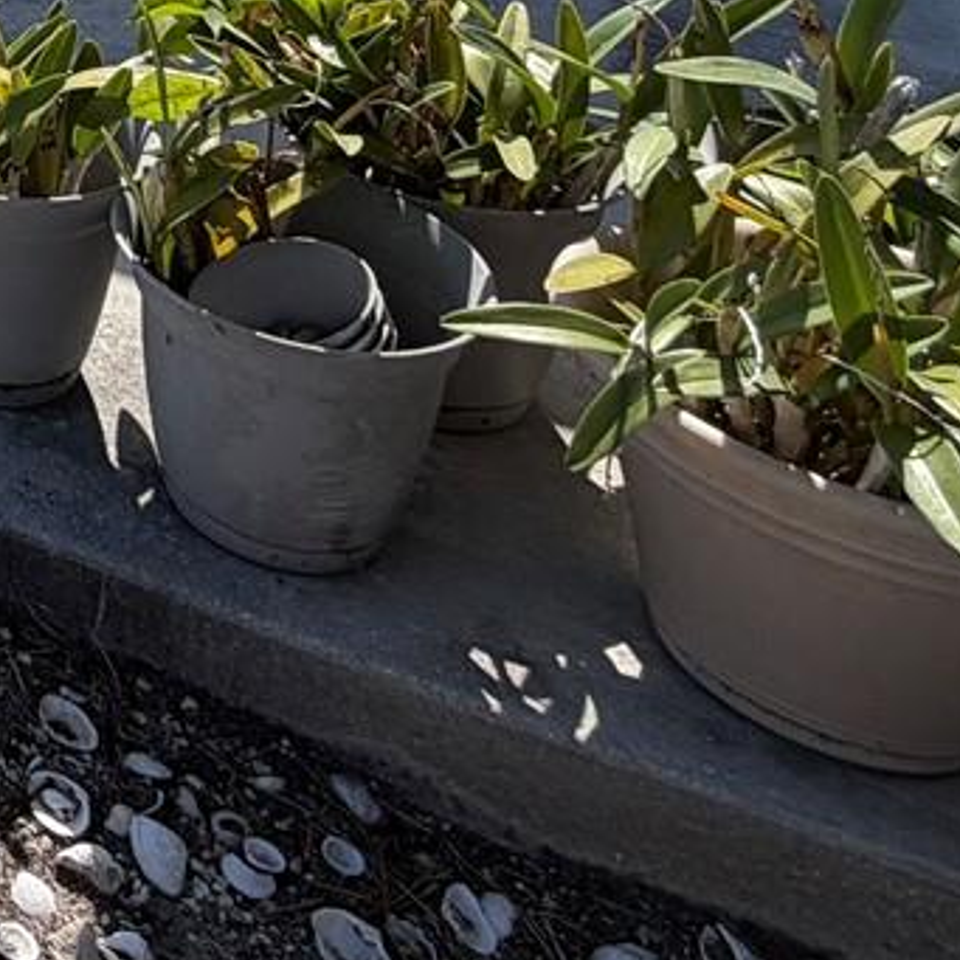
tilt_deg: -13.8
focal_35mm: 58
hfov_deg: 21.9
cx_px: -645
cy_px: -386
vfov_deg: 24.5
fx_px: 1820
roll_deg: +1.4
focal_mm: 2.22
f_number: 2.2
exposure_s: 1/1017
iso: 20
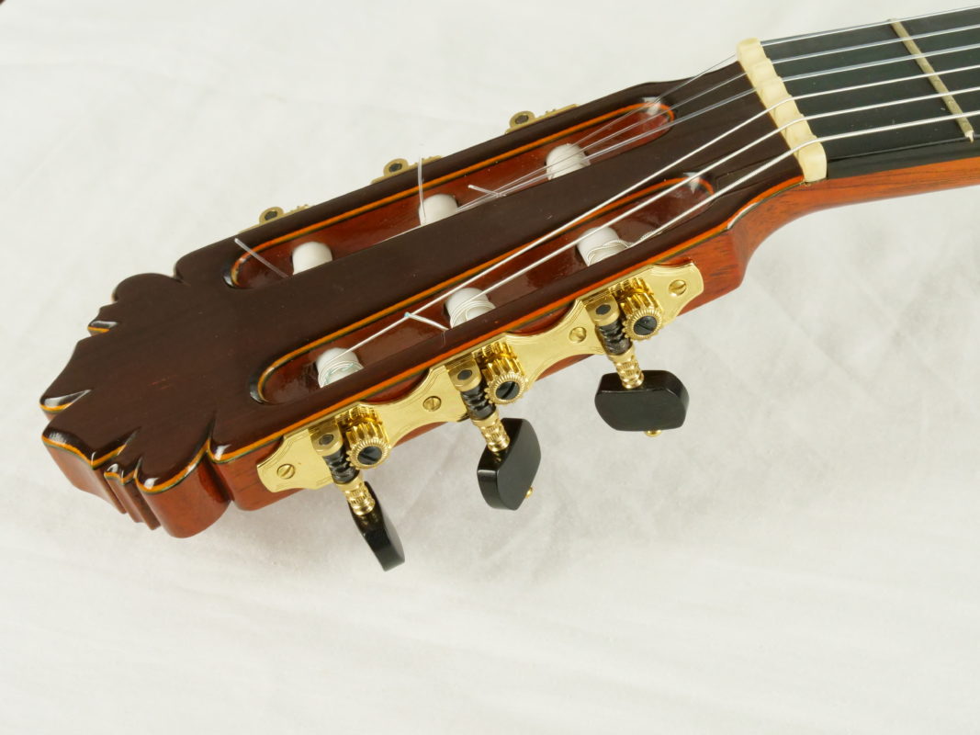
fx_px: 2208
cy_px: 368
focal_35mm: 78
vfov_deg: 18.9
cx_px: 490
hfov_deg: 25.0
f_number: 14
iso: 3200
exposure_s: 1/50
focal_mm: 39
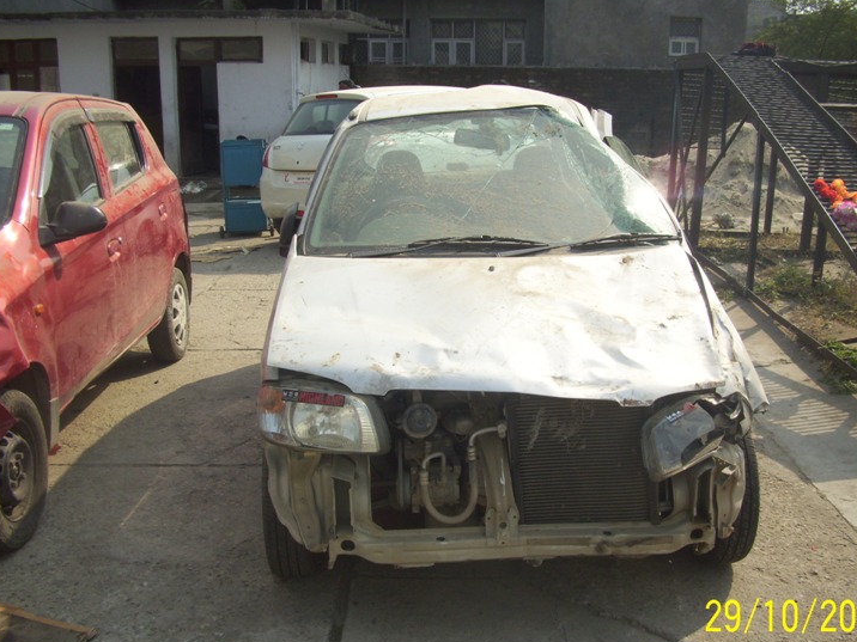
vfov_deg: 37.7
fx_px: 941
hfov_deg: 48.9
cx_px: 464
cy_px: 347
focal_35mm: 38
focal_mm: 5.7
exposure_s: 1/200
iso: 80
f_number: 5.6
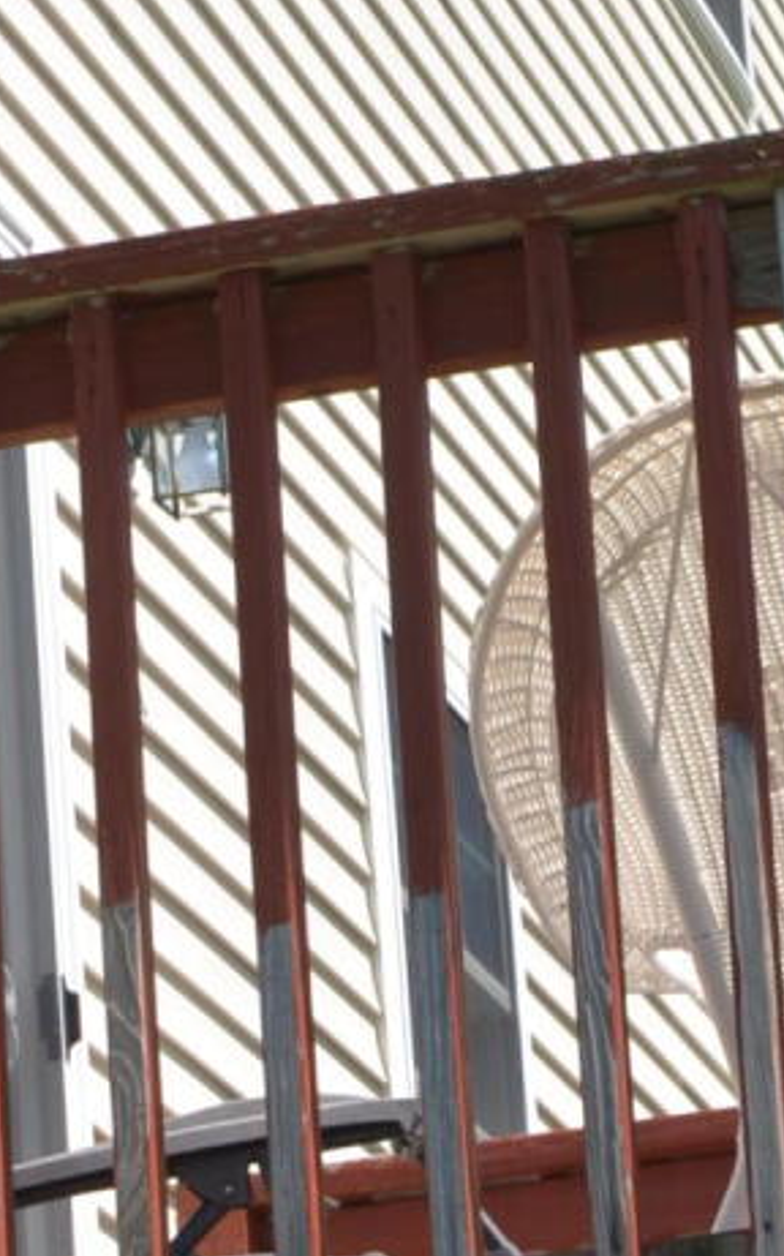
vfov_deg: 9.9
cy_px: 864
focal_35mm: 212
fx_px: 7250
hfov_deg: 6.2
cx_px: 395
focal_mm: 32
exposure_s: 1/200
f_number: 7.1
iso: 100
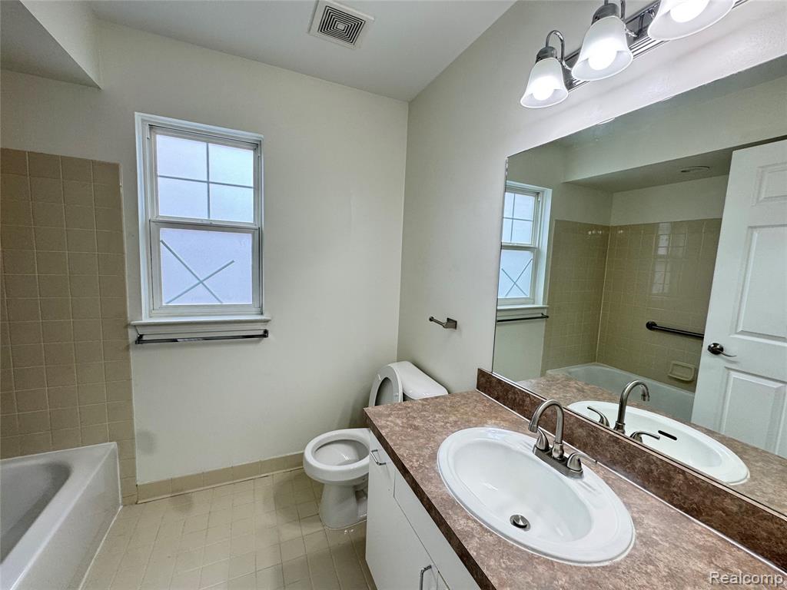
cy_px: 295
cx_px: 394
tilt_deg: -8.0
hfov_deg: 102.1
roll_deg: -2.9
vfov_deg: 85.7
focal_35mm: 14
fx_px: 318
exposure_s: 1/120
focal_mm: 2.22
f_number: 2.2
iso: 160
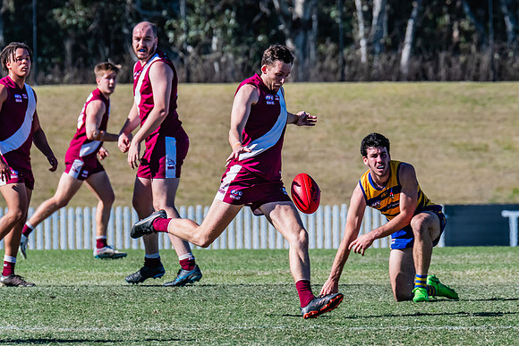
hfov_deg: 3.3
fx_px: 8955
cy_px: 181
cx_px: 384
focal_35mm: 621
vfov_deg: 2.2
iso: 800
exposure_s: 1/1600
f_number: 10
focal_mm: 420
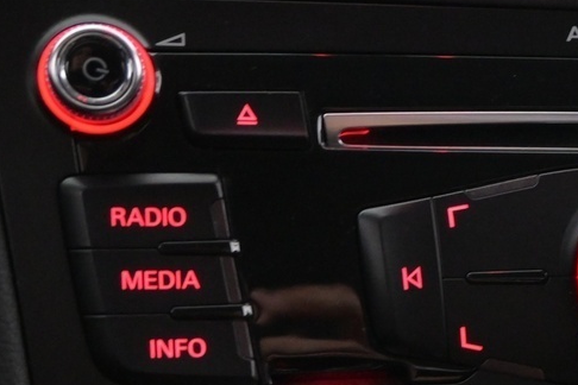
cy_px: 370
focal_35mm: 100
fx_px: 1605
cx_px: 626
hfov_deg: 19.6
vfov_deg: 13.5
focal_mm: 20
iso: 2500
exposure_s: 1/30
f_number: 3.8
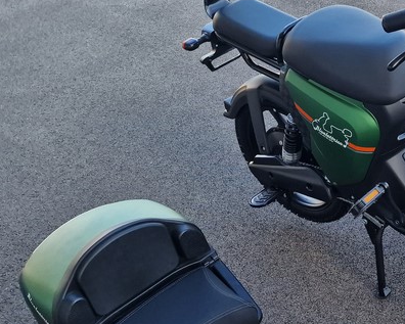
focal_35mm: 58
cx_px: 420
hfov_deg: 29.9
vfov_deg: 26.2
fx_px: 695
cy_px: 180
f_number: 1.8
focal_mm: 6.4
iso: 50
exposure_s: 1/180
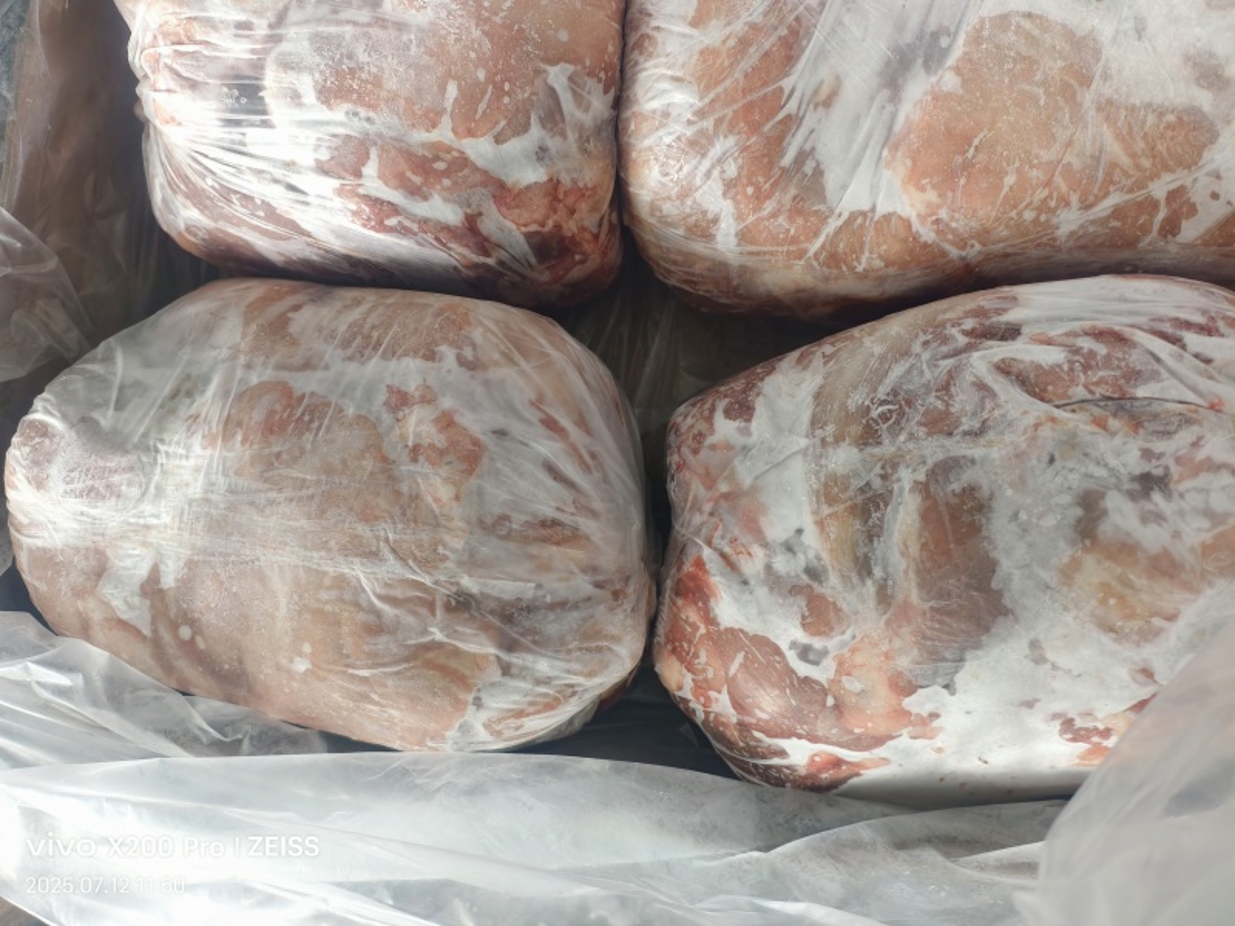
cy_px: 463
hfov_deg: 73.9
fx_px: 821
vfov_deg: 58.9
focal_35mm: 23
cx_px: 618
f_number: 1.57
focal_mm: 6.54
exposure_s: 1/50
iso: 566
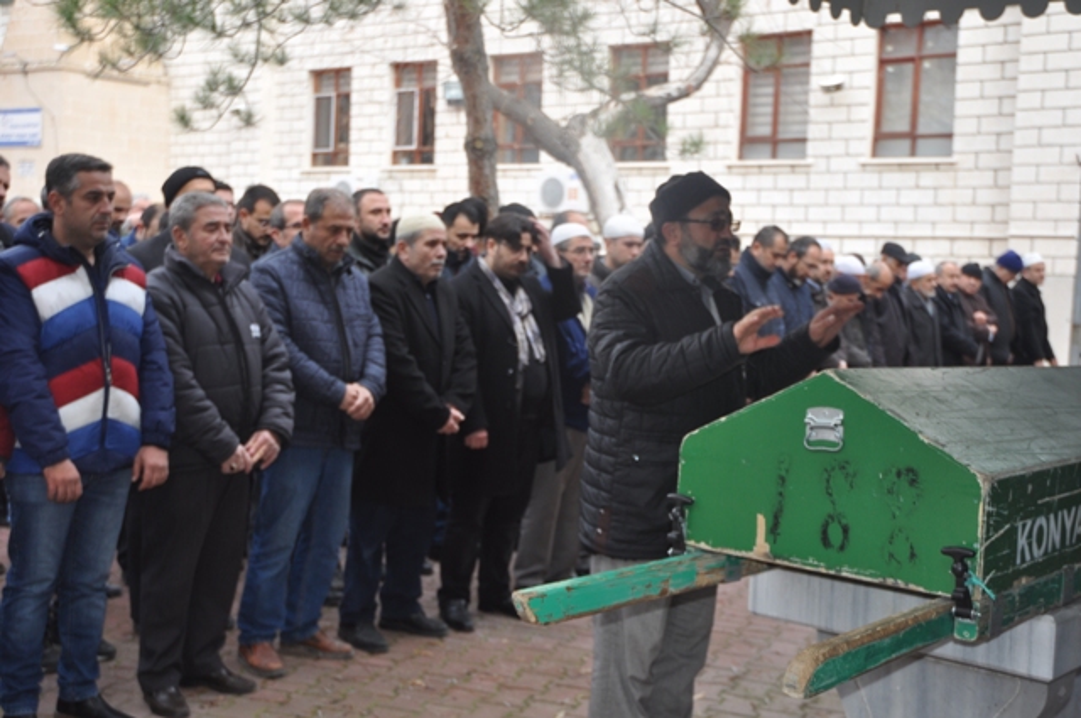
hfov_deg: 38.9
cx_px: 540
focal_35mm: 51
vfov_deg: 26.4
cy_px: 359
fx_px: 1529
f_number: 4.2
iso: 200
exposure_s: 1/200
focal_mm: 34
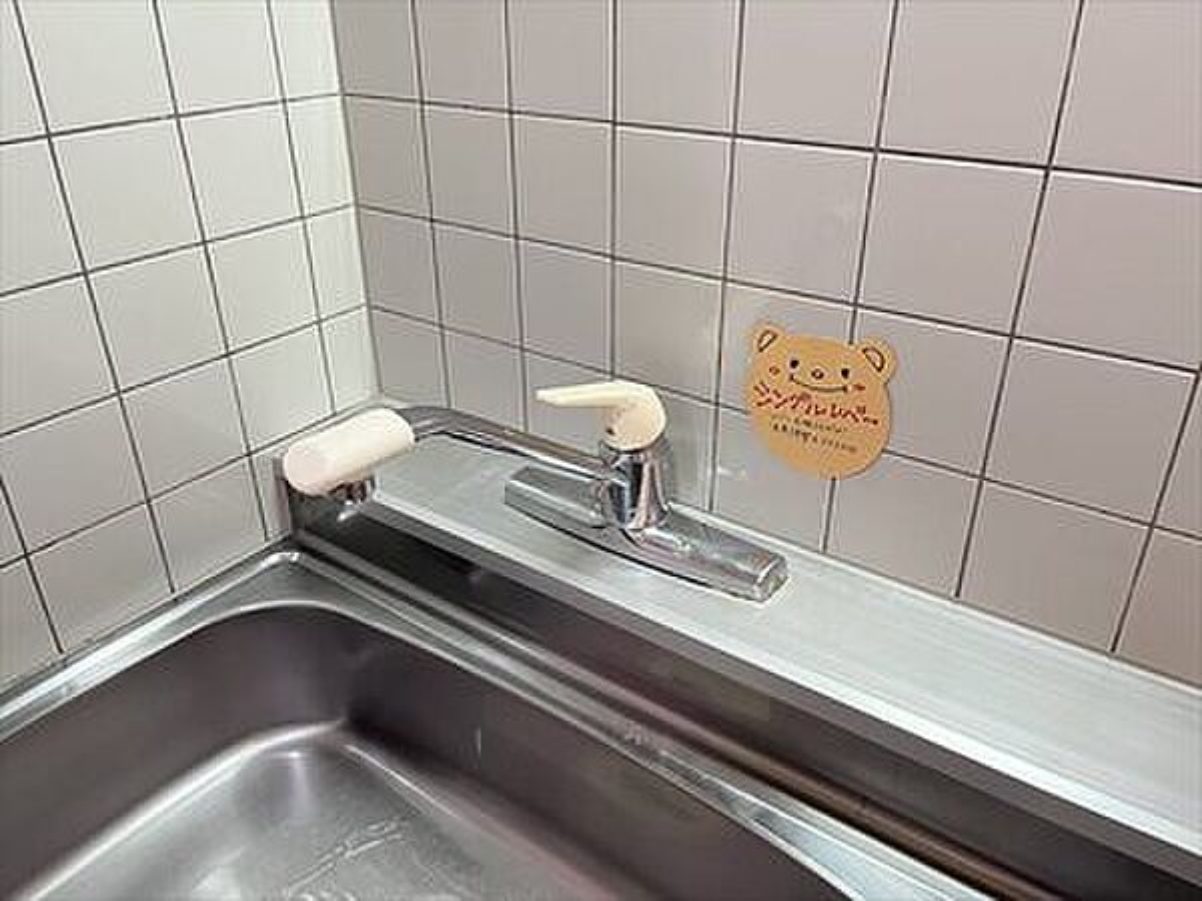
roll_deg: +0.8
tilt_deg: -29.5
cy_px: 450
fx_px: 903
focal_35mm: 26
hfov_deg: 67.3
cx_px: 601
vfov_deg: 53.1
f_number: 1.6
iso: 125
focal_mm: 5.1
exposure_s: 1/50
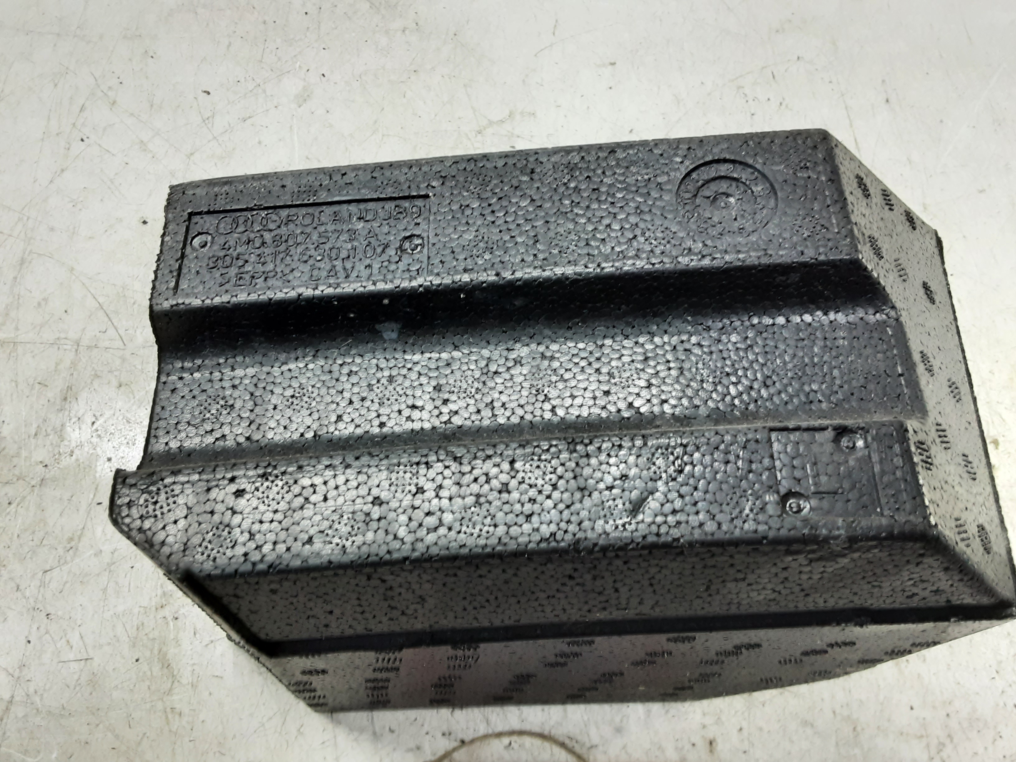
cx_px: 508
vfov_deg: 51.4
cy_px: 381
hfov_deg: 65.3
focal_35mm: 27
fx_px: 792
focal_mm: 2.91
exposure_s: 1/33
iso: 125
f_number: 1.9
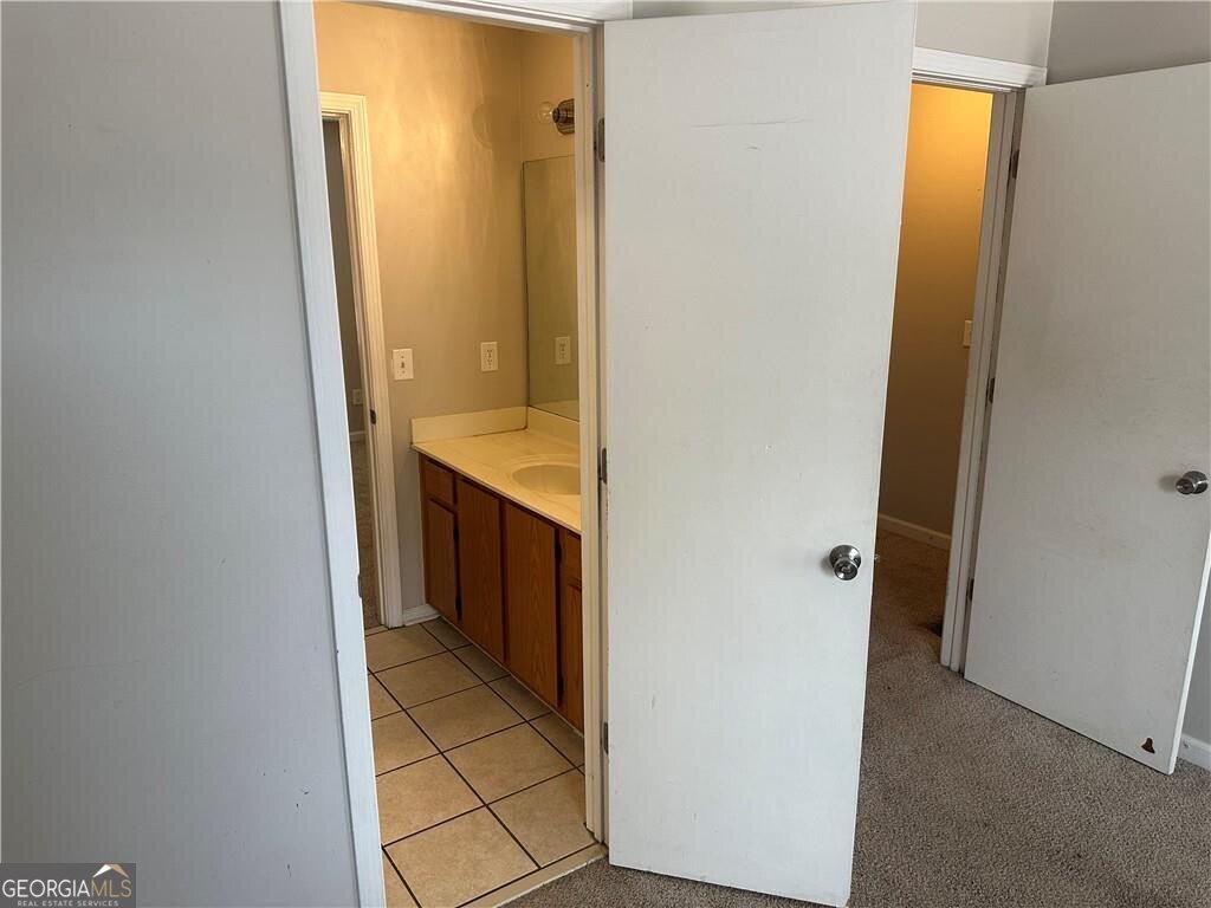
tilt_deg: -13.0
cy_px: 454
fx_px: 840
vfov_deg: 56.8
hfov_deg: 71.6
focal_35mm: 24
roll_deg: +0.1
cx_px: 606
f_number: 1.78
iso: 160
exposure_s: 1/120
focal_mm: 6.86
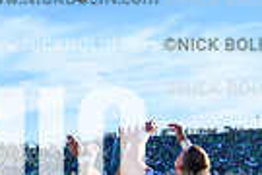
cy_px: 179
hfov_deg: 19.3
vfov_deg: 13.1
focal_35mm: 103
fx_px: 750
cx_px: 8
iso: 125
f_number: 4
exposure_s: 1/640
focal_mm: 24
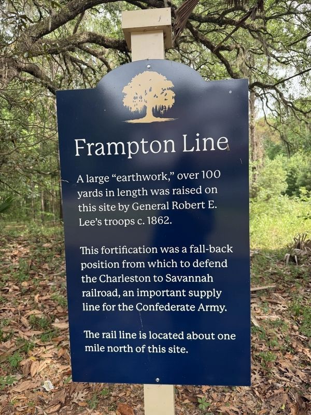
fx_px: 287
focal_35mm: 24
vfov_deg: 71.6
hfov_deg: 56.8
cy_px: 208
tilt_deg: -2.6
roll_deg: -0.1
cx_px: 156
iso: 100
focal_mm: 6.76
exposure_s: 1/464
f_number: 1.78
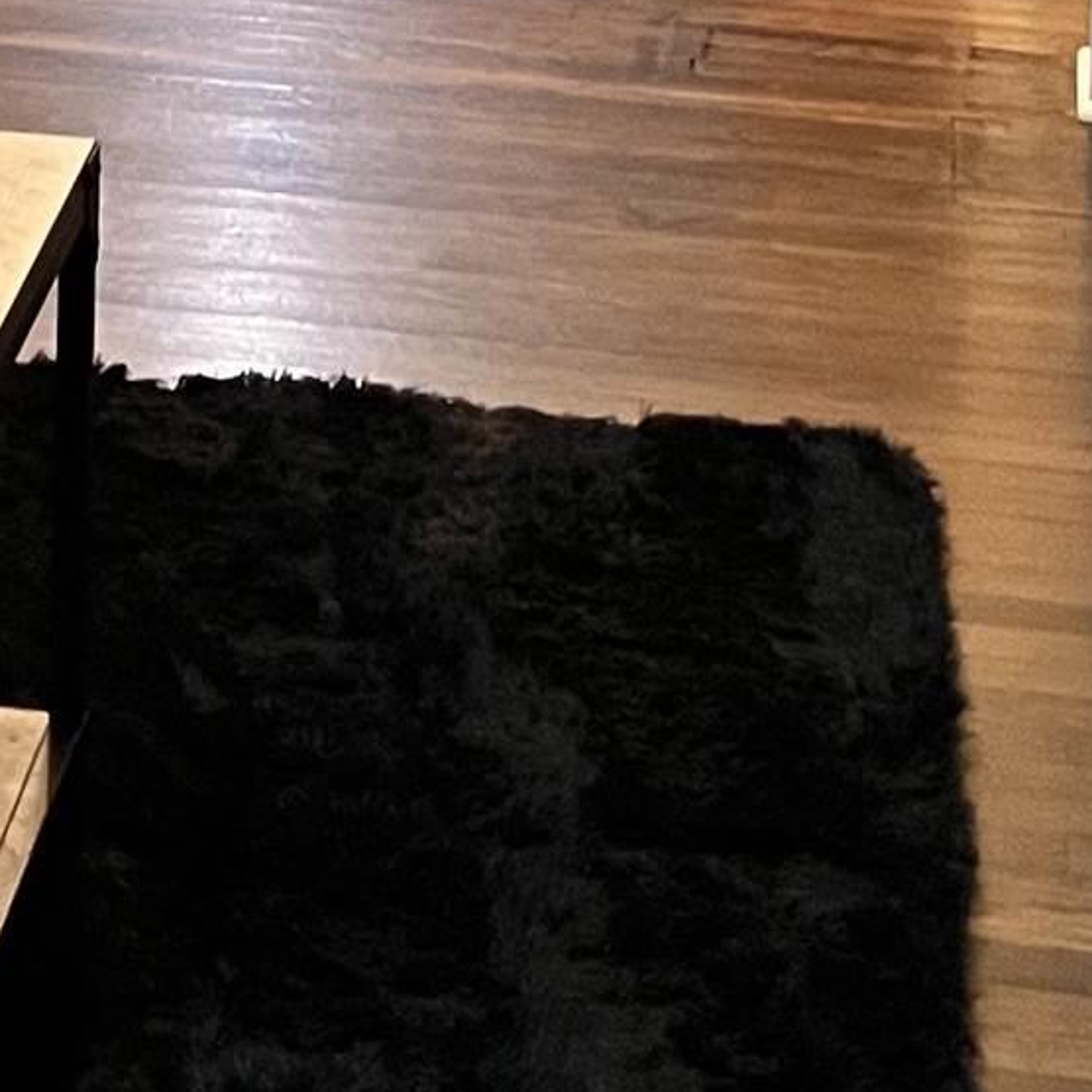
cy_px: -907
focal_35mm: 127
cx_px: 45
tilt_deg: -6.5
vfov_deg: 12.5
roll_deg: -1.1
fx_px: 4533
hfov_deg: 13.6
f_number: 1.5
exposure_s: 1/60
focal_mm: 5.7
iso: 500
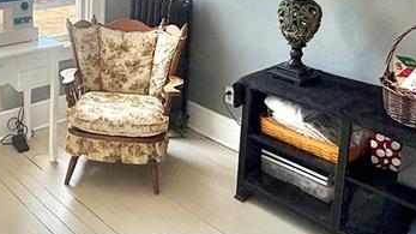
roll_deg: -0.7
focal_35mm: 45
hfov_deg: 44.0
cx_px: 104
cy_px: -7
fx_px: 496
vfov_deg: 25.1
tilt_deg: -10.7
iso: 64
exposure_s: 1/506
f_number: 2.2
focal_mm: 2.22
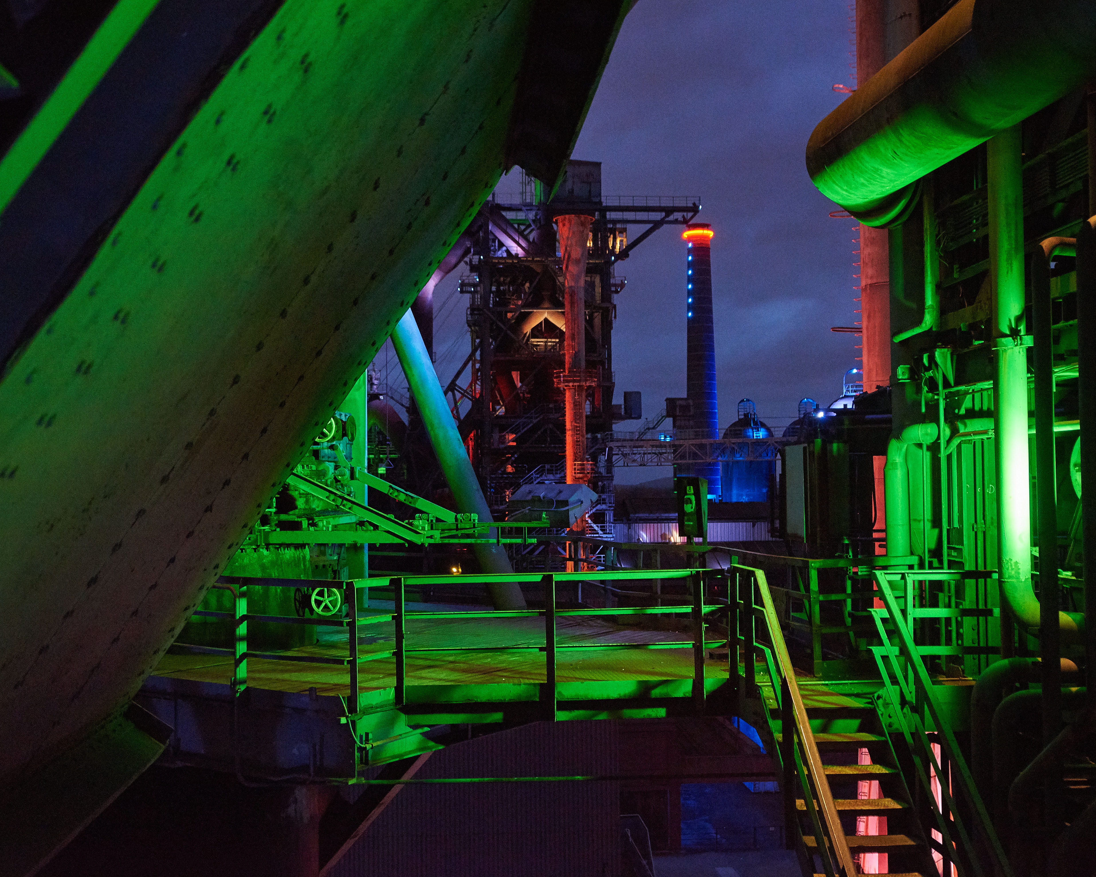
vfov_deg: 37.3
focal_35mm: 40
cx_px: 538
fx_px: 1298
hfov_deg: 45.8
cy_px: 435
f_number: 2.8
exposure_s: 1/40
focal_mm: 35
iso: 1000
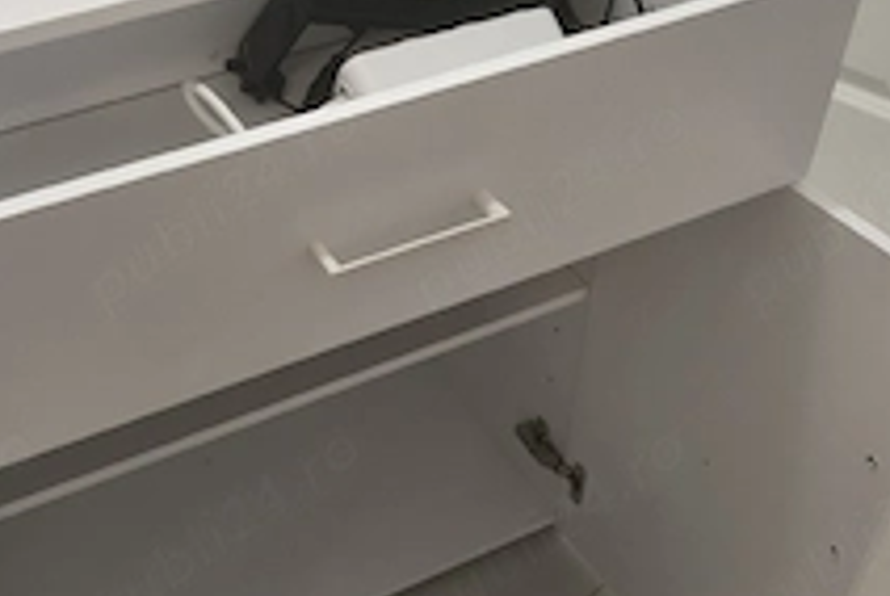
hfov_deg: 41.4
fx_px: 1164
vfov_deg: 28.7
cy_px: 256
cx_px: 306
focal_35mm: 47
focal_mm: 5.56
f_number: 1.8
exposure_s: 1/50.3
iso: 808
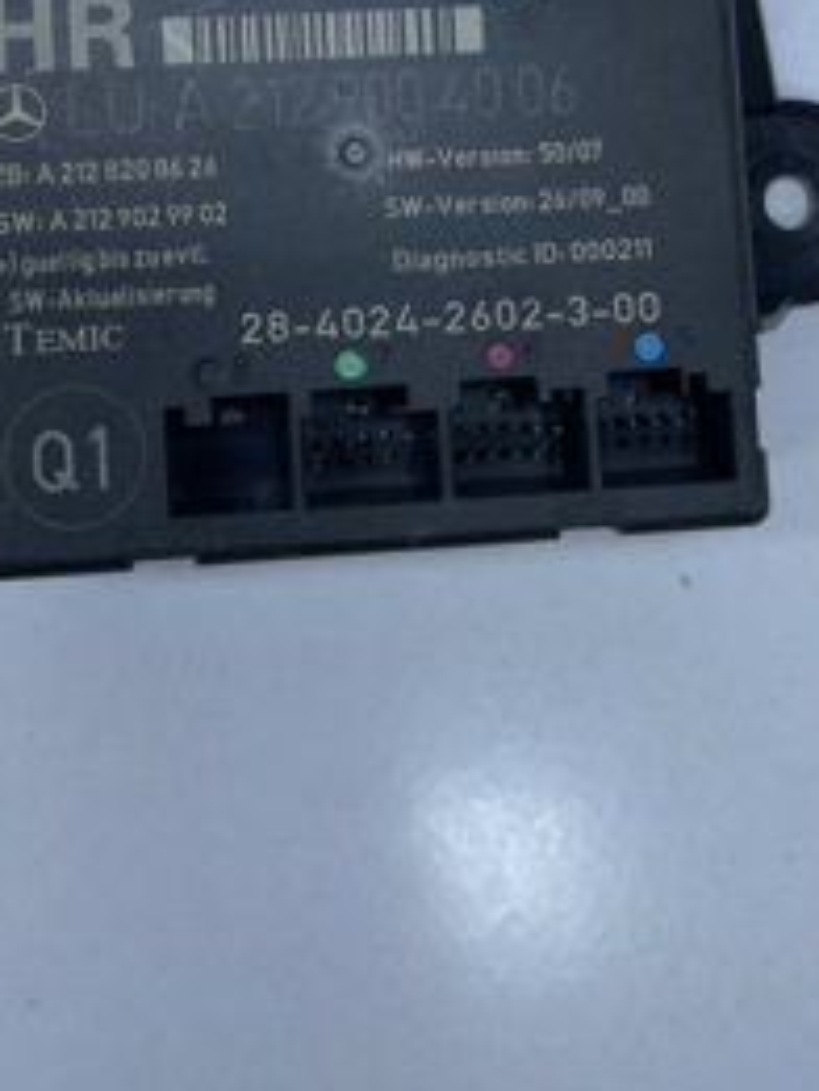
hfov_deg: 31.5
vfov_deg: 39.4
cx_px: 351
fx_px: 1450
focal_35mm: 46
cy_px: 196
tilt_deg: -86.3
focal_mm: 5.1
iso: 32
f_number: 1.6
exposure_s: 1/848
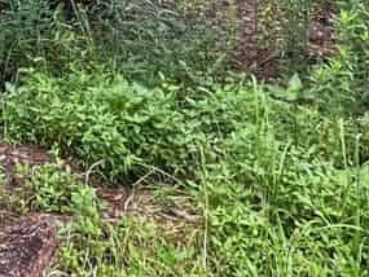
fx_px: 715
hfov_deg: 26.6
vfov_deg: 18.3
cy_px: -188
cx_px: -39
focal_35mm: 67
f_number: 2.2
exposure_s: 1/99
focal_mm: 2.2
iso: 125
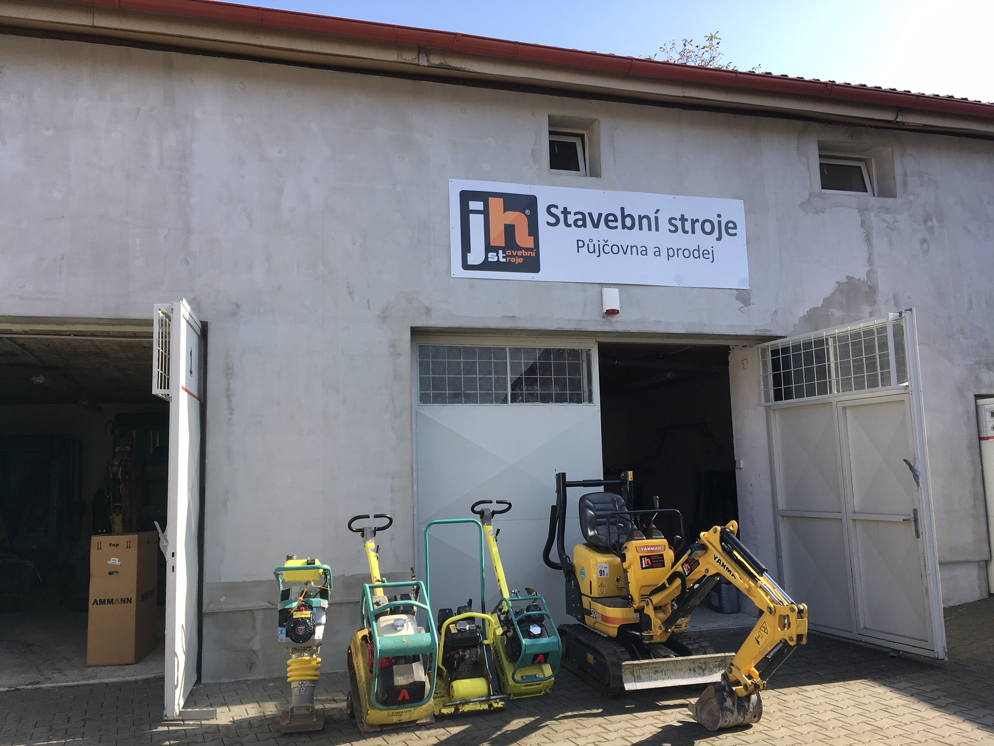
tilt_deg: +7.2
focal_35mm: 29
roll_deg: +1.9
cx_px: 497
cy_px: 373
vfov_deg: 48.2
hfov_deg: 61.7
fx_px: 833
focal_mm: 4.15
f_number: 2.2
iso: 25
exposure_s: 1/596
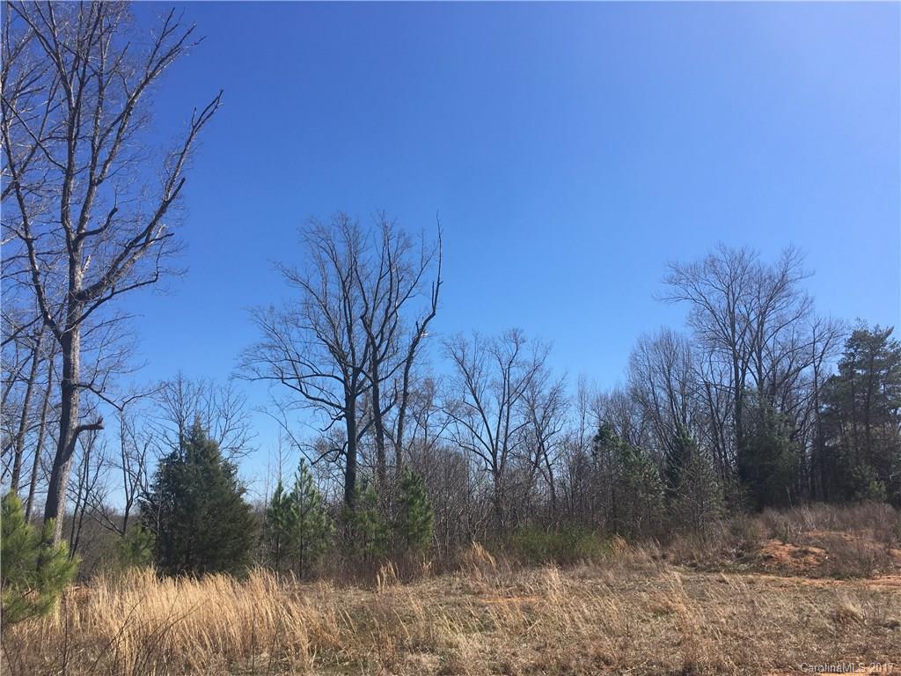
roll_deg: +1.0
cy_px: 338
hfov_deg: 61.7
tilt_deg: +14.9
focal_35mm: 29
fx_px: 755
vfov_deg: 48.2
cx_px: 450
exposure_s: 1/1451
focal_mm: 4.15
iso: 25
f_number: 2.2
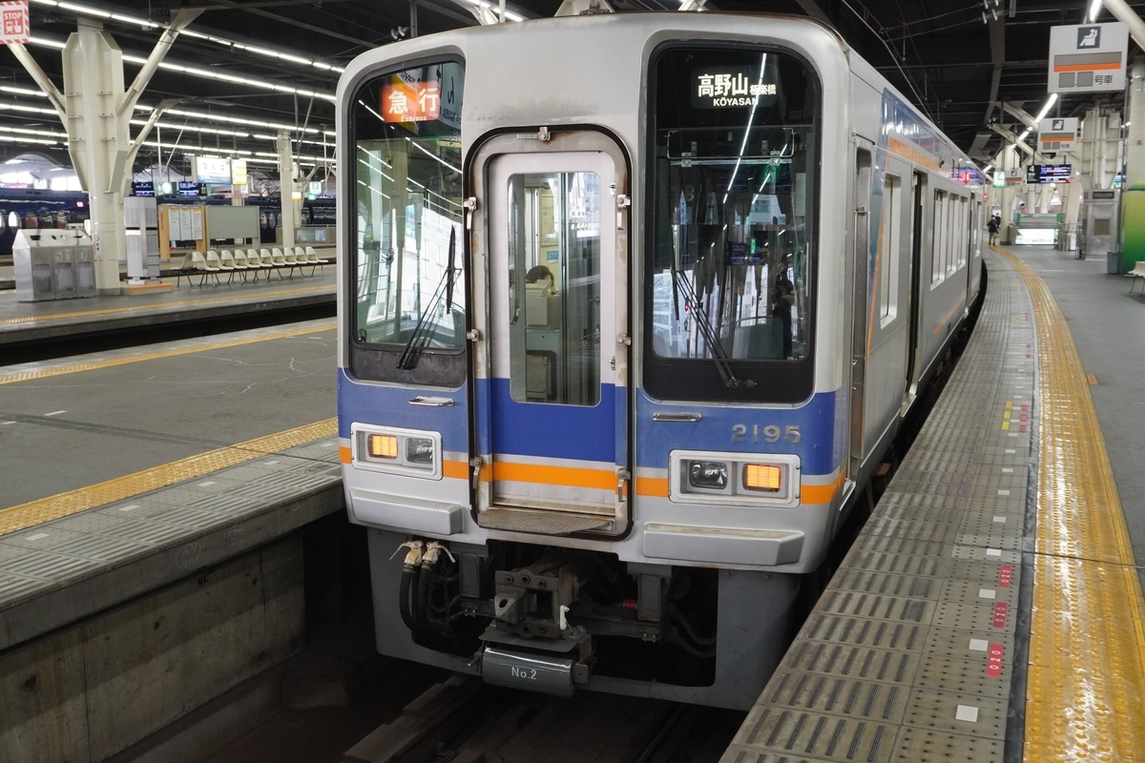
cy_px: 382
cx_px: 572
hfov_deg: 55.1
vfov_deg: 38.4
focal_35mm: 34
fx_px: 1097
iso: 1600
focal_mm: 23
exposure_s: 1/40
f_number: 10
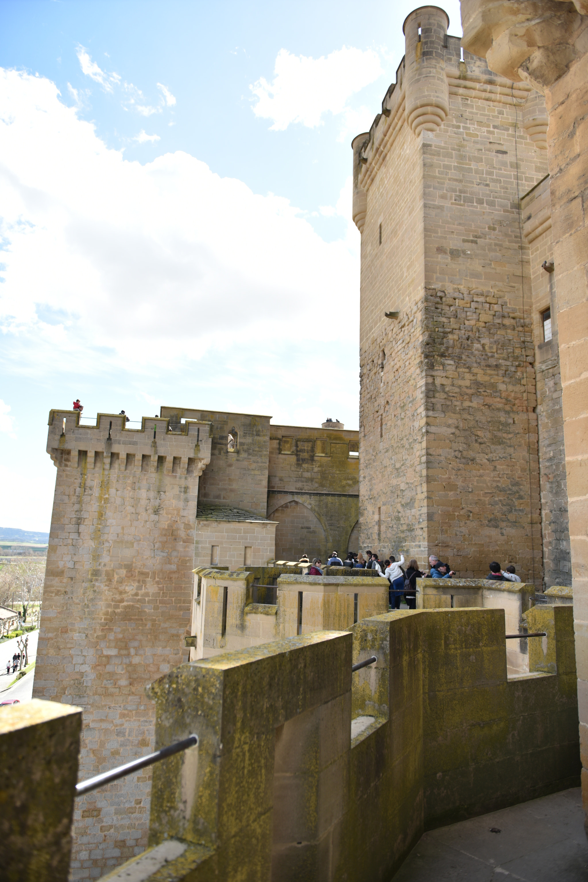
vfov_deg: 73.7
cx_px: 294
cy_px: 441
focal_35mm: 24
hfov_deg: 53.1
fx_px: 588
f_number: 3.2
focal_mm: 24
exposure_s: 1/640
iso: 100
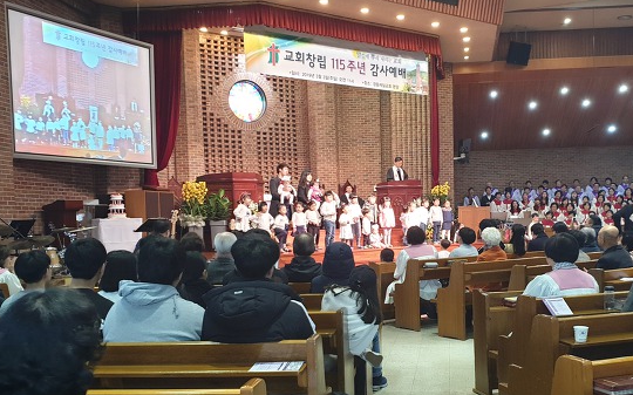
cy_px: 247
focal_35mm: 39
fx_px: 673
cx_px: 373
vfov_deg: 32.6
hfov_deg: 50.2
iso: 320
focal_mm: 4.3
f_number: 2.4
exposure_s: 1/40
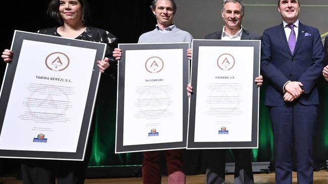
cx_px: 333
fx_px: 331
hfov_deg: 44.3
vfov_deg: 31.0
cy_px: 72
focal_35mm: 38
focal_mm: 17.5
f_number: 4.5
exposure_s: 1/400
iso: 4000
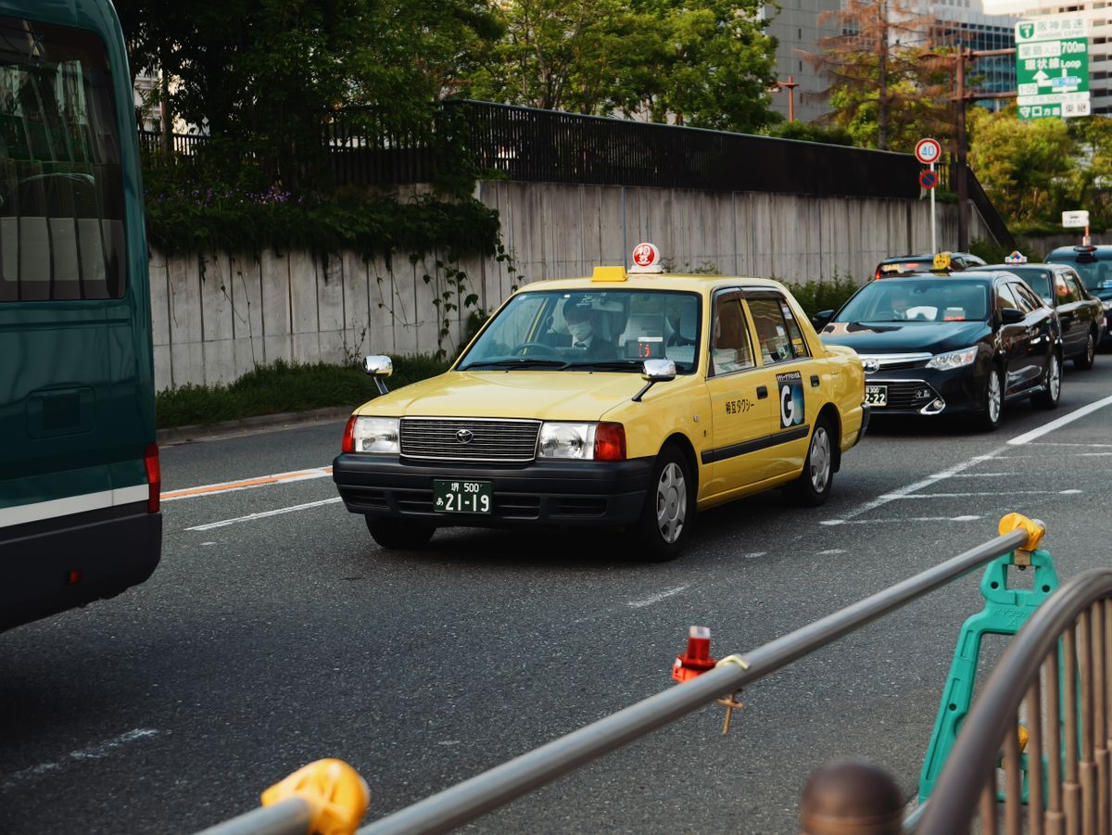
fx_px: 2185
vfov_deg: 21.6
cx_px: 556
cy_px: 418
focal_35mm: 68
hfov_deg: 28.5
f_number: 2.8
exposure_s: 1/400
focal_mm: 30.8
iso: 100
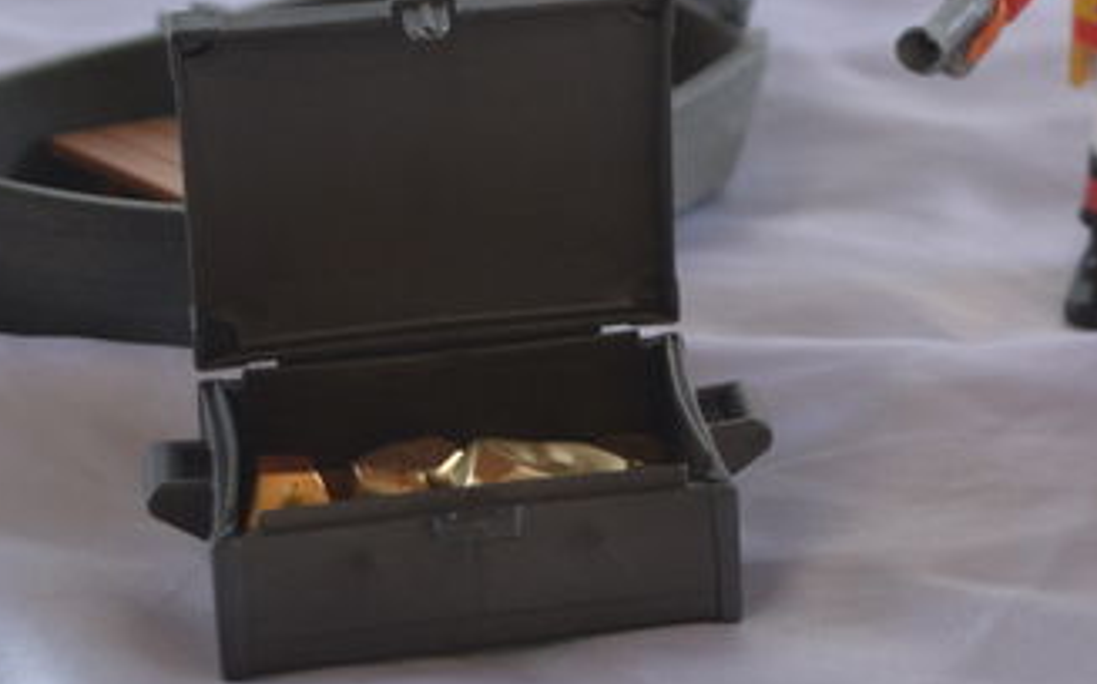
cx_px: 1033
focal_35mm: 136
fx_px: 4051
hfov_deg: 15.2
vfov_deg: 9.5
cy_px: -196
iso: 450
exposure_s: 1/60
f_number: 4.5
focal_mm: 29
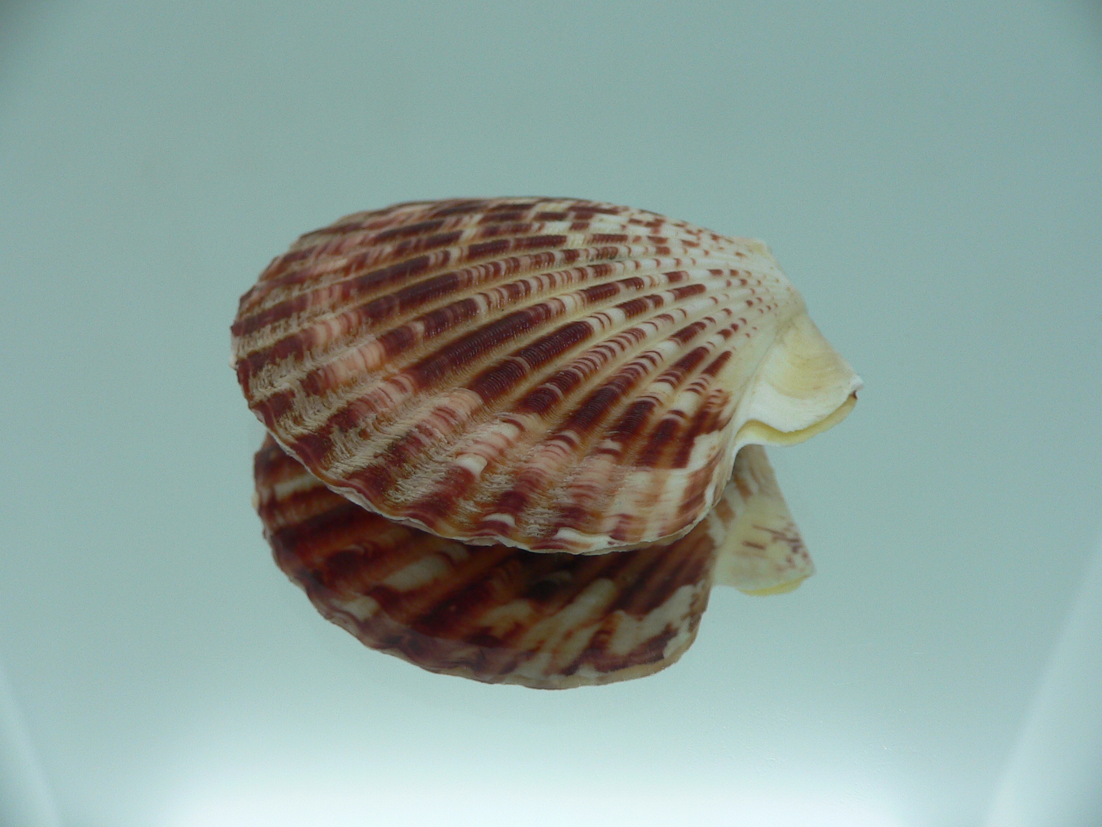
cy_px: 408
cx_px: 552
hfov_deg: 51.4
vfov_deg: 39.7
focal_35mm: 36
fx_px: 1146
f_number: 2.8
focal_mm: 4.6
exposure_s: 1/60
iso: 80
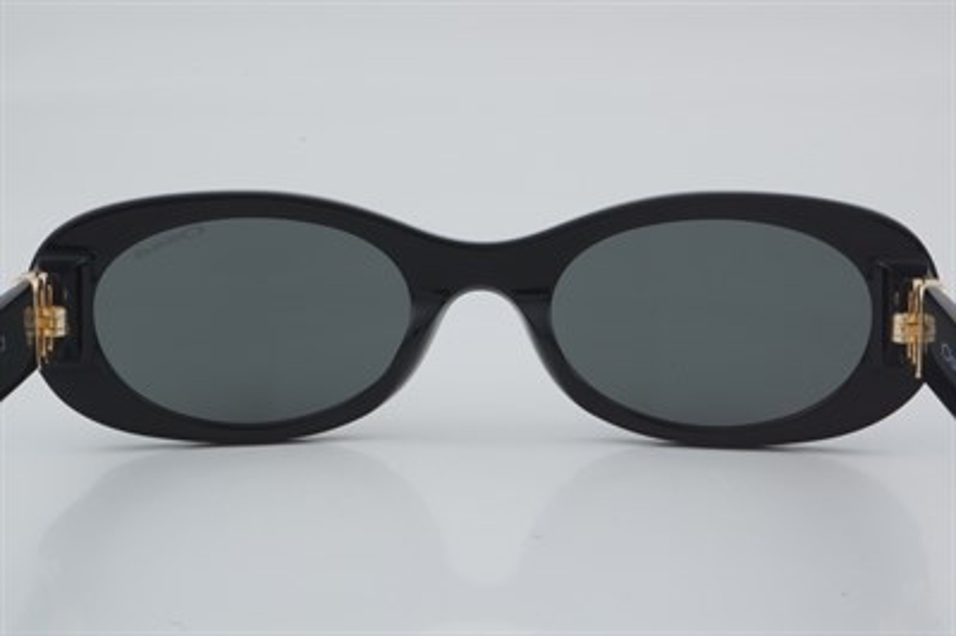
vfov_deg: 16.5
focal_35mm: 82
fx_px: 2189
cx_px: 478
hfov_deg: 24.6
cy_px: 318
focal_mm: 55
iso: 100
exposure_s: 1/4
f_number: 29
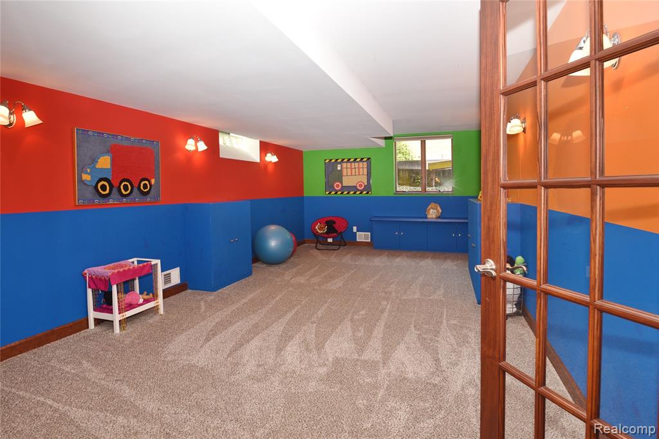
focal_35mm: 17
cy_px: 220
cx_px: 330
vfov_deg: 70.5
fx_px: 311
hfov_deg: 93.3
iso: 320
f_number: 7.1
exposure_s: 1/60
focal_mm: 17
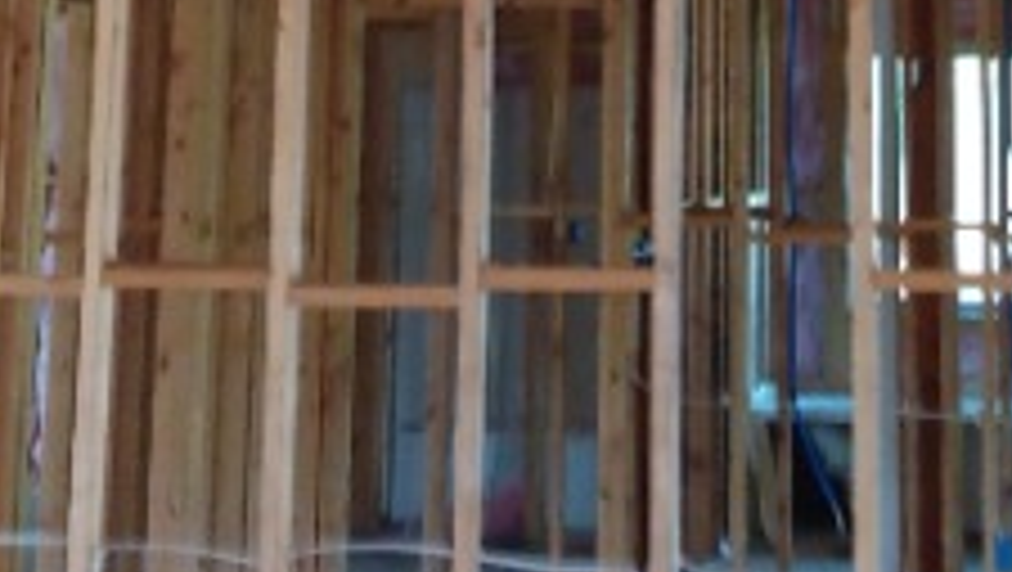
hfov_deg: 23.9
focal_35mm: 89
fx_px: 2390
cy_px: -613
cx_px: 625
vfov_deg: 12.0
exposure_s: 1/30
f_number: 2
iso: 291
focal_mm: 3.54
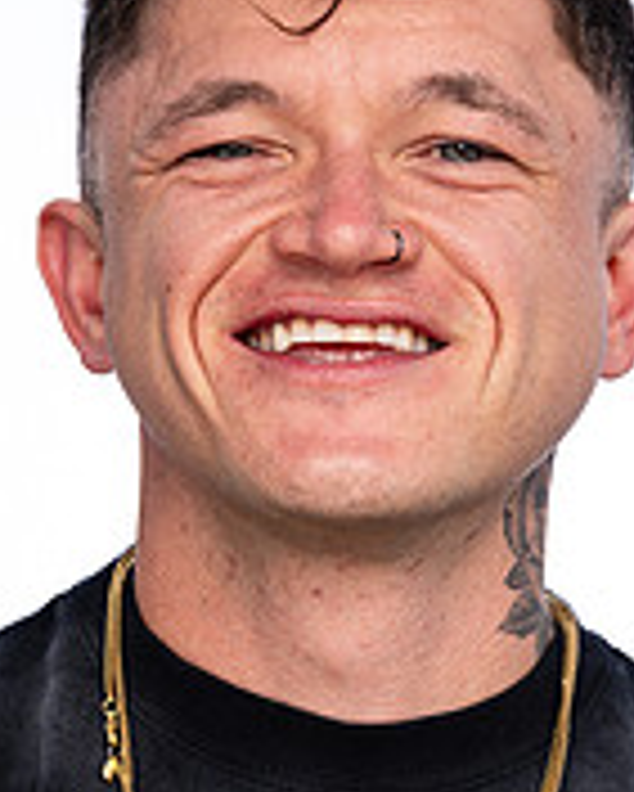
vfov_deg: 11.5
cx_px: 315
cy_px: 518
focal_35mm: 168
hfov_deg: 9.2
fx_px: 3937
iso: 100
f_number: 4.5
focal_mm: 70
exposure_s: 1/200
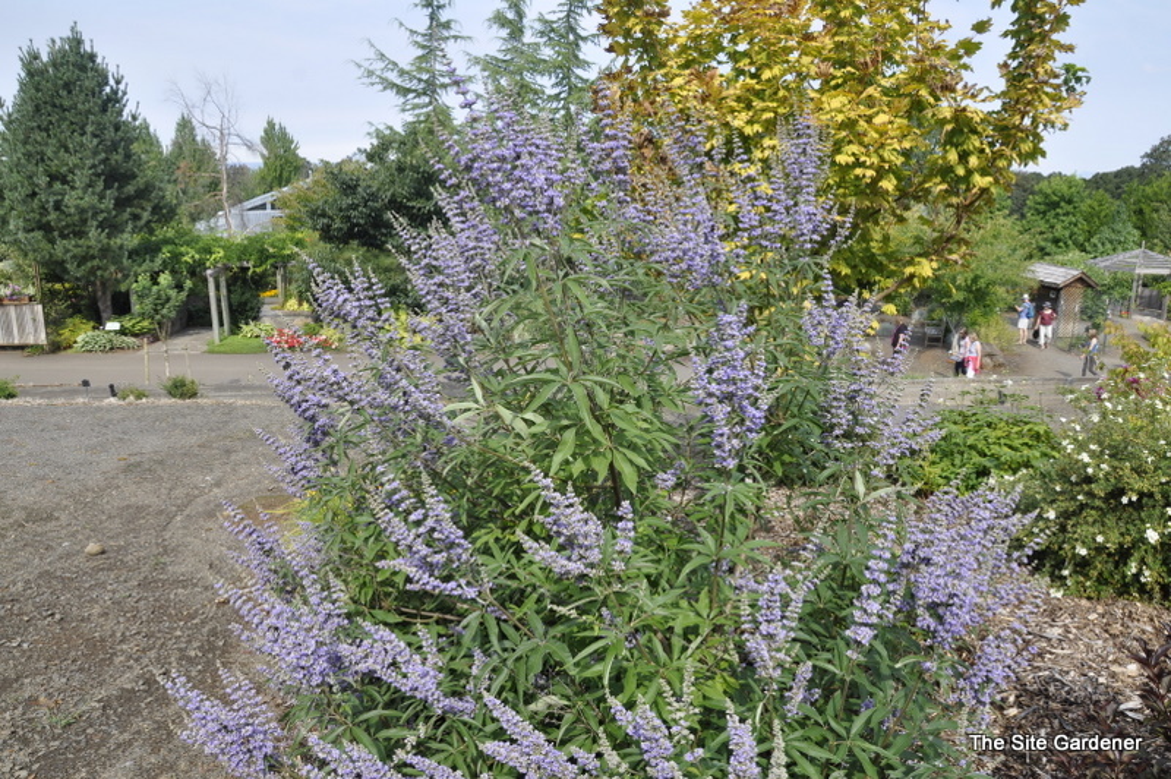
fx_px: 878
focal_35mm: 27
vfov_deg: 47.9
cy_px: 390
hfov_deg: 67.4
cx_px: 586
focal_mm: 18
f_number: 11
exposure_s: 1/125
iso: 200
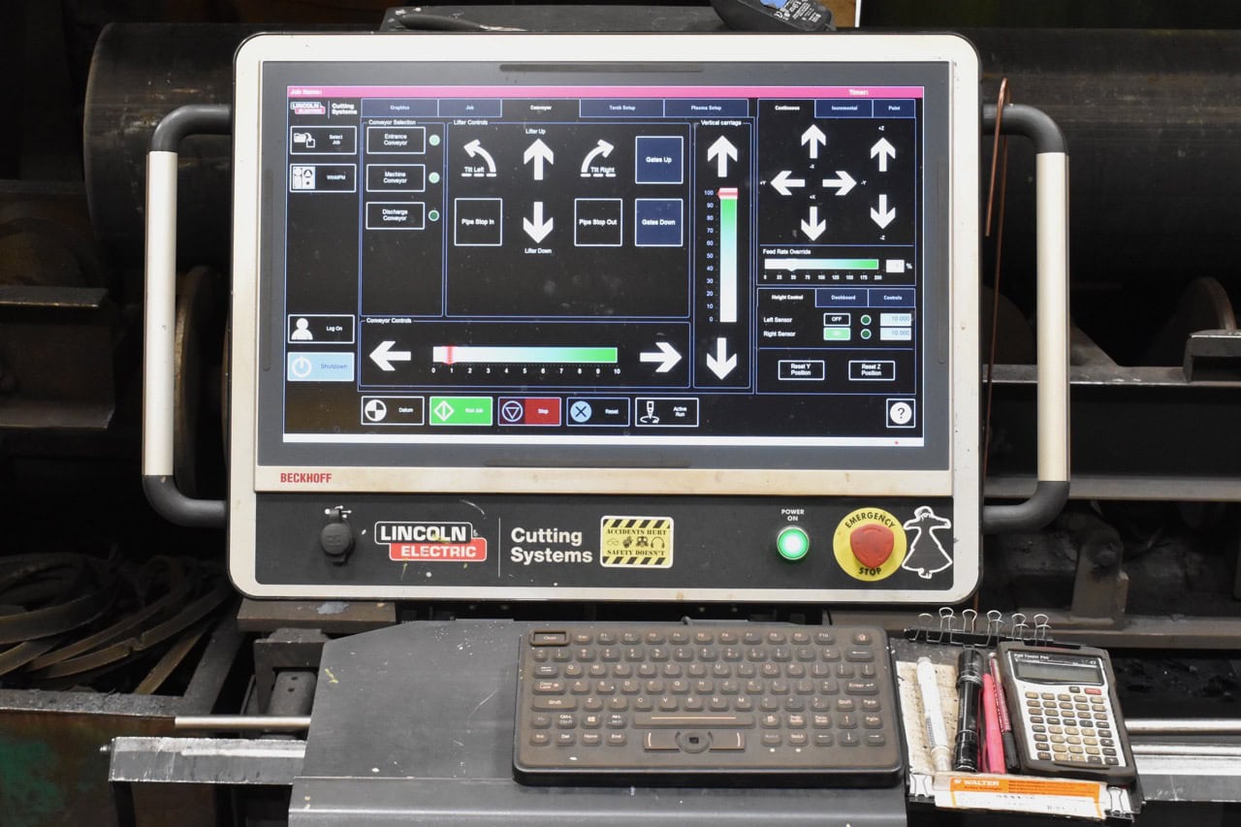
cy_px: 414
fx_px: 1654
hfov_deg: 41.1
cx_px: 620
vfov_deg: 28.1
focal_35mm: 48
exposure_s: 1/50
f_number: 10
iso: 2800
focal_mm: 32
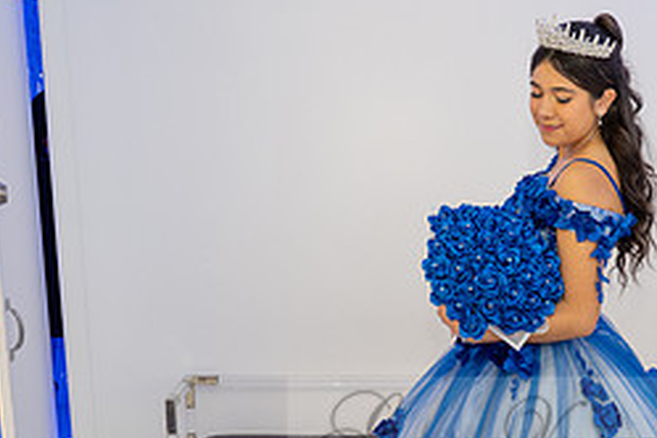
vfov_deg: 20.4
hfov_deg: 31.2
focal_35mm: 63
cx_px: 517
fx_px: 1150
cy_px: 504
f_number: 2.8
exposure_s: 1/160
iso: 800
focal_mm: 24
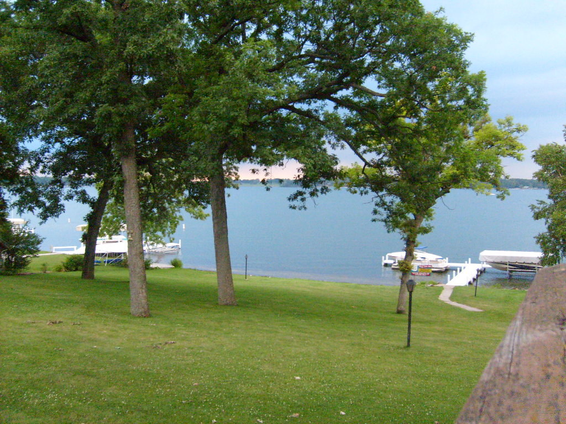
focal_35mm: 35
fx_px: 572
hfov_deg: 52.6
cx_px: 283
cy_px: 212
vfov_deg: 40.7
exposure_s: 1/60
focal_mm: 5.8
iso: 400
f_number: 7.1
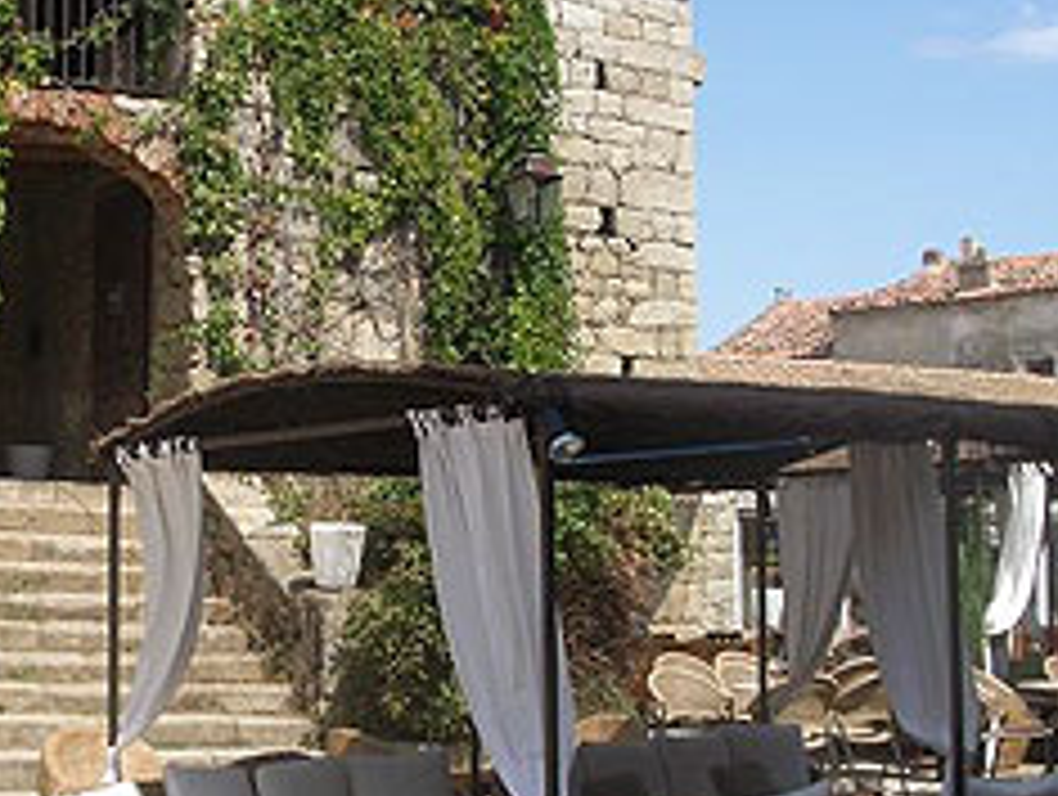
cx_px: 279
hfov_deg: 28.5
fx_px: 2051
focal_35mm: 67
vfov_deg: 22.0
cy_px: 463
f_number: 4.3
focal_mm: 5.8
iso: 80
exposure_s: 1/500
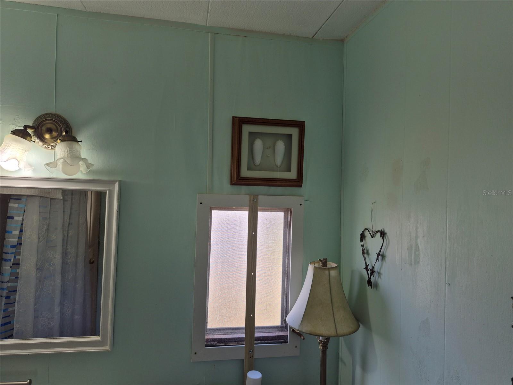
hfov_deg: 73.9
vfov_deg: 58.9
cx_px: 256
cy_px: 192
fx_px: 341
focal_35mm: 23
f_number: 1.8
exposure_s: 1/180
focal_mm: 5.4
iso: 25
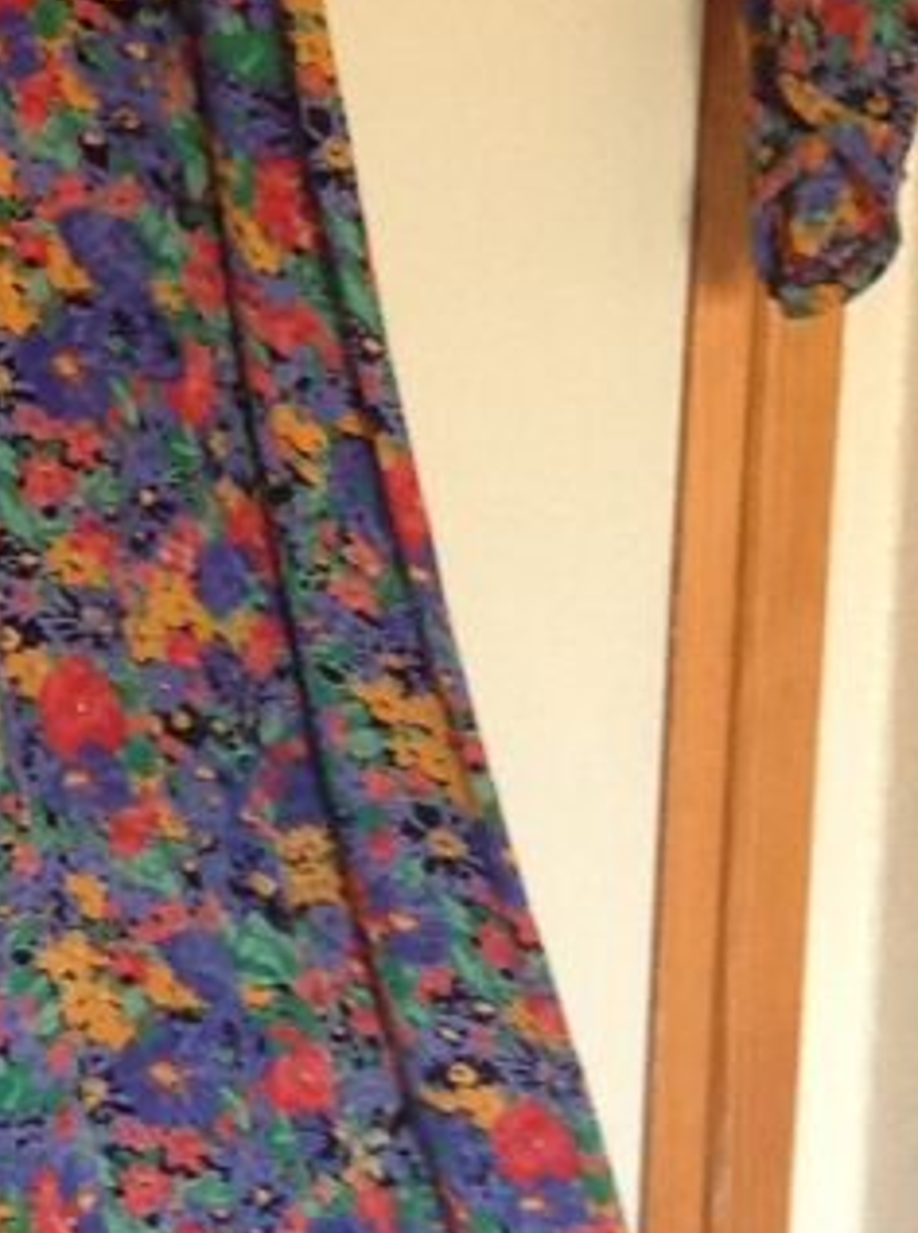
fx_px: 5258
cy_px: 523
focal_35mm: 148
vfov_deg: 13.4
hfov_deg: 9.4
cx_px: -871
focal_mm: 4.28
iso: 160
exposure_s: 1/15
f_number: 2.4
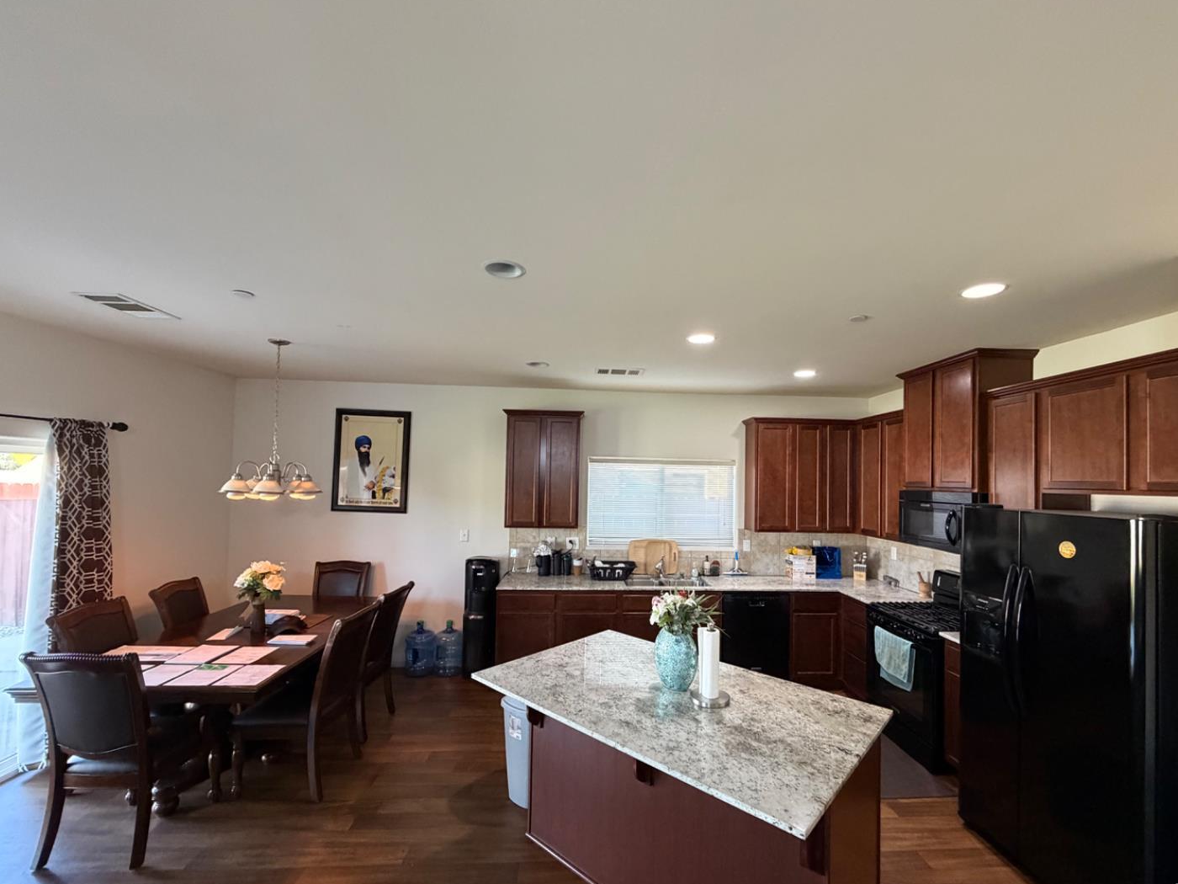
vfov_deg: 81.7
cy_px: 468
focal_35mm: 15
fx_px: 510
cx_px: 618
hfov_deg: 98.1
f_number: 2.2
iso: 500
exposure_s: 1/60
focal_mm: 2.22
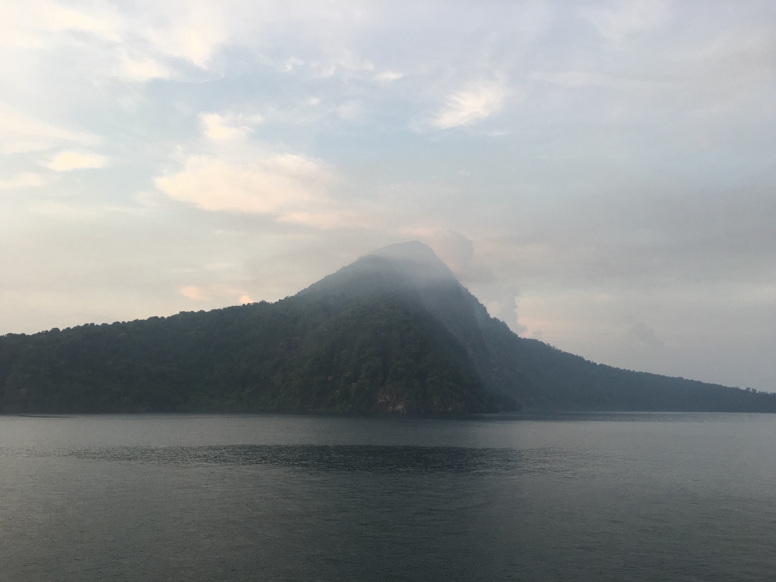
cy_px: 291
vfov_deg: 48.2
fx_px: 650
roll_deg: -1.3
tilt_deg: +11.0
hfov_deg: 61.7
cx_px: 388
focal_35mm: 29
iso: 32
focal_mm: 4.15
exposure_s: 1/100
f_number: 2.2
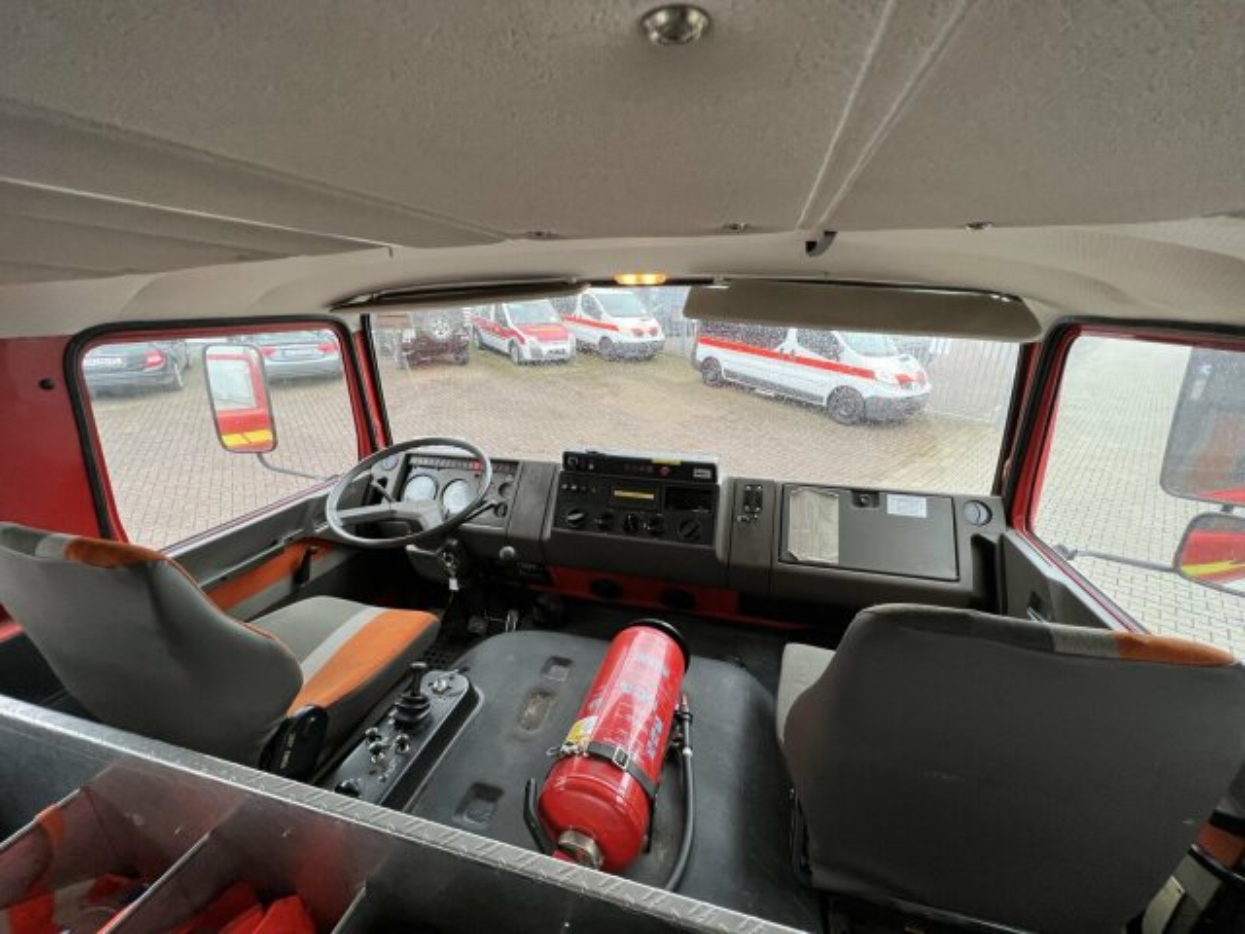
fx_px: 468
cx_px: 622
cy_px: 467
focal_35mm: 13
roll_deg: -0.3
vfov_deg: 89.9
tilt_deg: -21.4
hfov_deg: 106.2
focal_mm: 1.57
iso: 125
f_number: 1.8
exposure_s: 1/99
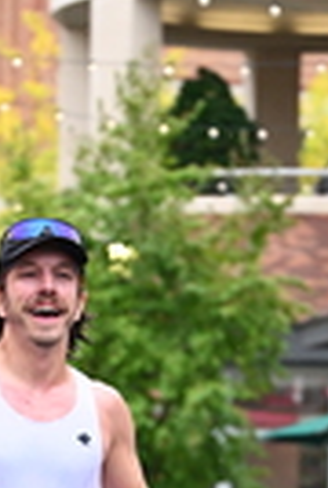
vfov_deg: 7.1
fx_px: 3902
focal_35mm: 287
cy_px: 590
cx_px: 93
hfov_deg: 4.8
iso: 1250
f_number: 2.8
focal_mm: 70
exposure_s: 1/1250
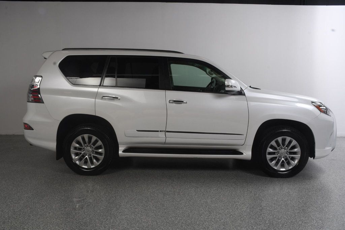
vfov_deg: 43.6
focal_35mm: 30
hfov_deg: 61.9
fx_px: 287
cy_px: 115
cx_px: 172
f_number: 13
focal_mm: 20
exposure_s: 1/160
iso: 100
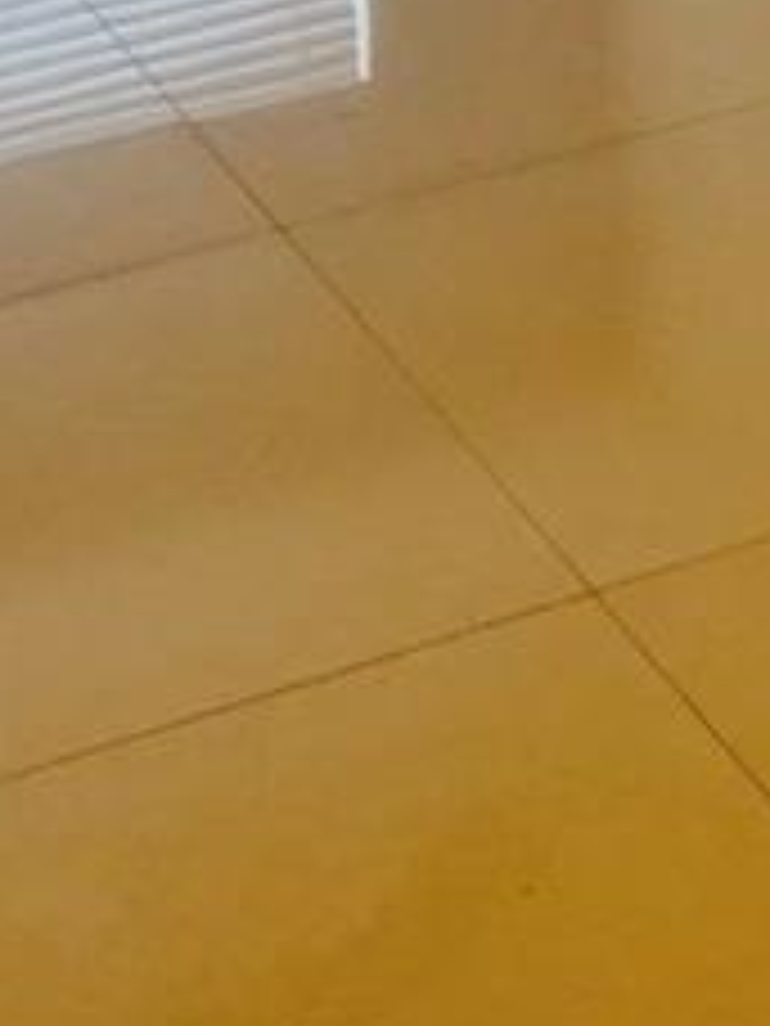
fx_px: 4063
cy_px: -1004
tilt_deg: -8.1
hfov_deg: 10.6
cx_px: 932
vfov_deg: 12.7
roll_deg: +1.9
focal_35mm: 137
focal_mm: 5.7
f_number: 1.5
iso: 100
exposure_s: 1/120
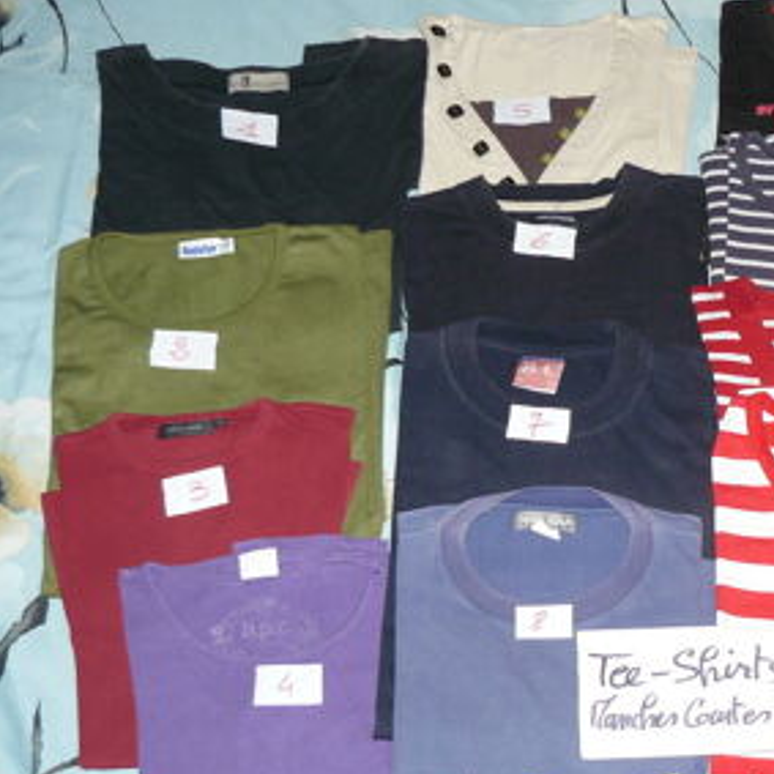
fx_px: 1366
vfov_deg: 31.6
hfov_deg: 30.6
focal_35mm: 54
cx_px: 654
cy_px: 446
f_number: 2.8
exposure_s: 1/50
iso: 100
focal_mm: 6
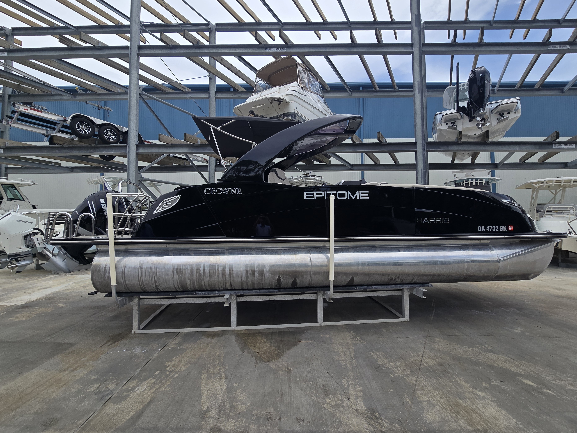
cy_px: 212
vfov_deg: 85.7
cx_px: 280
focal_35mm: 14
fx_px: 233
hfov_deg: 102.0
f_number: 2.2
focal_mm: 2.2
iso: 50
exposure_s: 1/2038
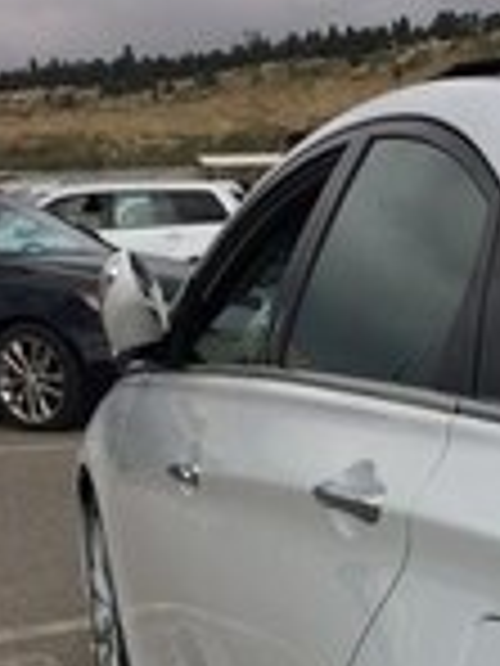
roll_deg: +2.3
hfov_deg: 15.0
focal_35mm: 97
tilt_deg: -15.9
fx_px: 1868
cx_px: 505
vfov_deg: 19.3
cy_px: 747
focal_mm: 4.15
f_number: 2.2
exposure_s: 1/2740
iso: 32
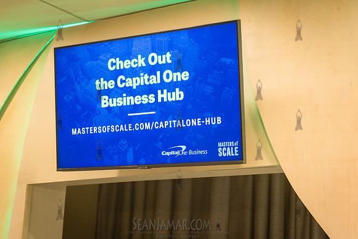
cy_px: 120
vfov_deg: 17.1
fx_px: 796
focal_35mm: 80
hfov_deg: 25.4
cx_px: 179
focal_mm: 80
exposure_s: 1/125
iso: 6400
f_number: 3.5
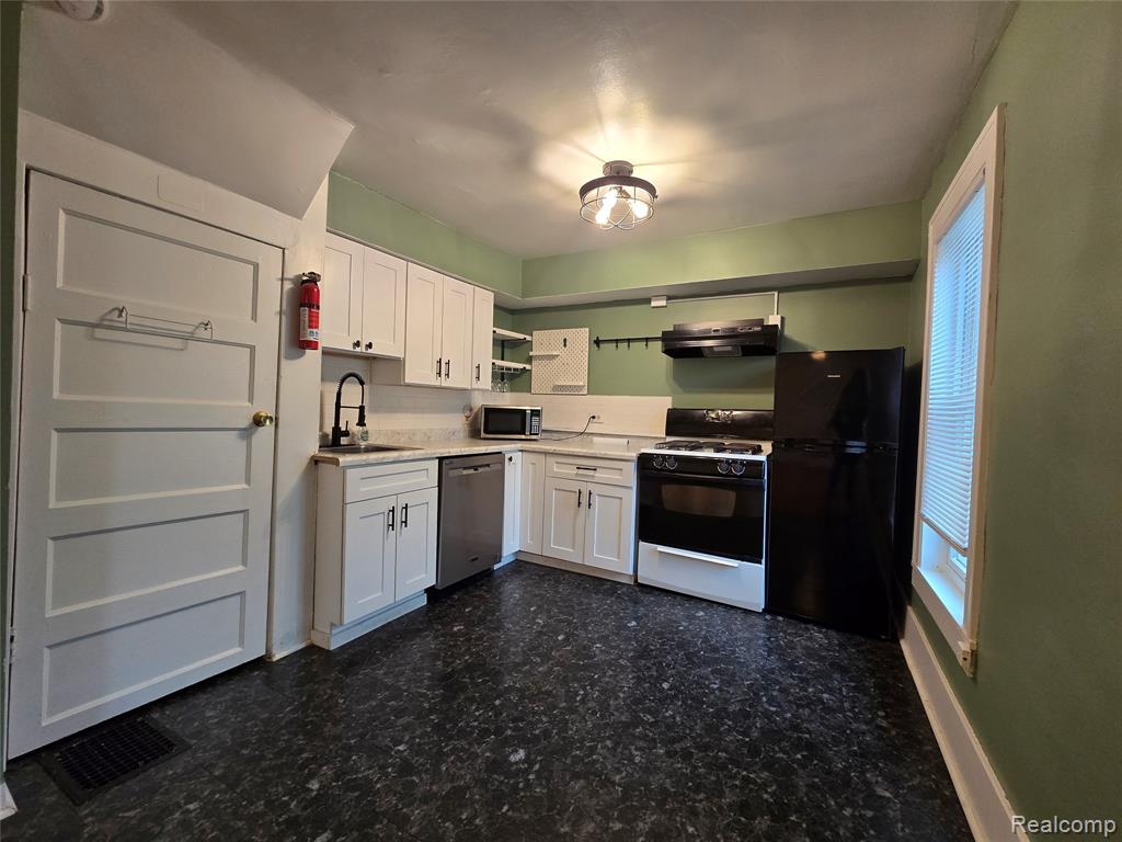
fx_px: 421
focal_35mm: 13
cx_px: 561
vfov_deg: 89.9
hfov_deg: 106.2
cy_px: 421
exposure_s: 1/60
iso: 200
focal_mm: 2.2
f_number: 2.2
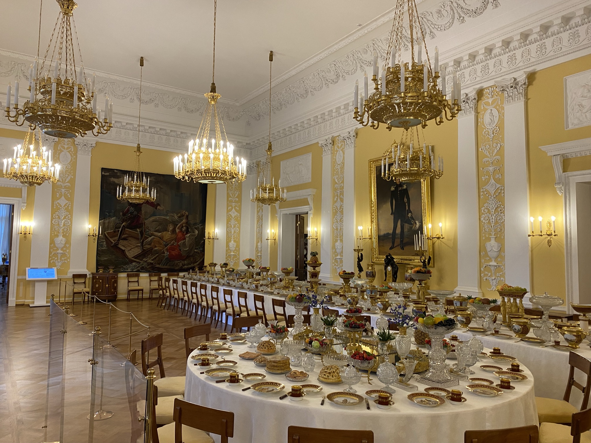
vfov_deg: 53.1
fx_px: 444
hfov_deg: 67.3
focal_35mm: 26
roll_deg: -0.7
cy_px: 222
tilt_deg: +2.9
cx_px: 296
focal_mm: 4.25
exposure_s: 1/61
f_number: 1.8
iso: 125
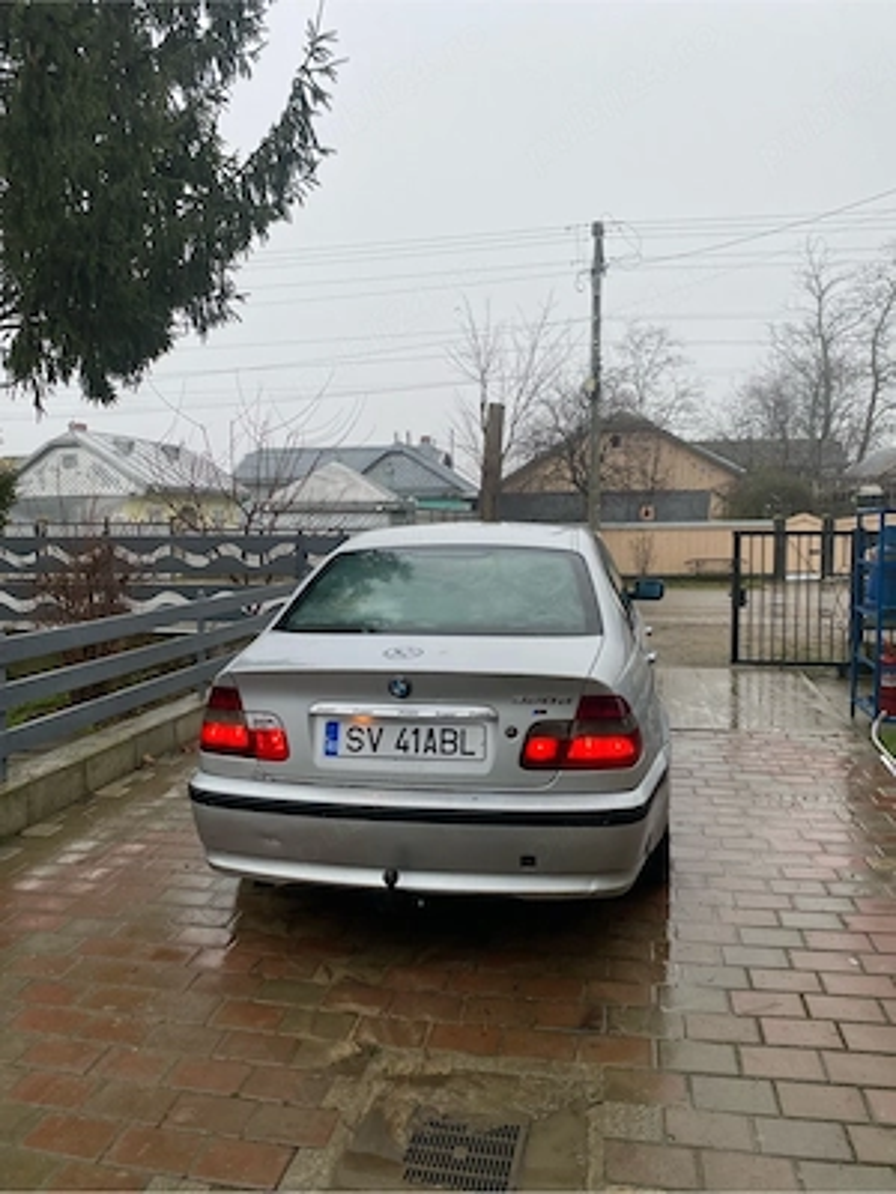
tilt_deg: -4.4
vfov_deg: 67.3
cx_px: 448
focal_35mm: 26
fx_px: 897
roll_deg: +1.0
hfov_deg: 53.1
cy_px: 597
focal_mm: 4.25
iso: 64
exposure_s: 1/80
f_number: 1.8
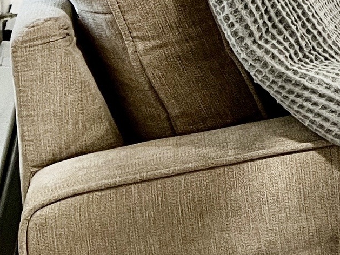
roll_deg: +3.2
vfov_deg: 10.6
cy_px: -278
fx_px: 1248
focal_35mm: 127
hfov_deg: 12.8
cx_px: 747
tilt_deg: -6.8
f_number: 1.5
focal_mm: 5.7
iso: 80
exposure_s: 1/60
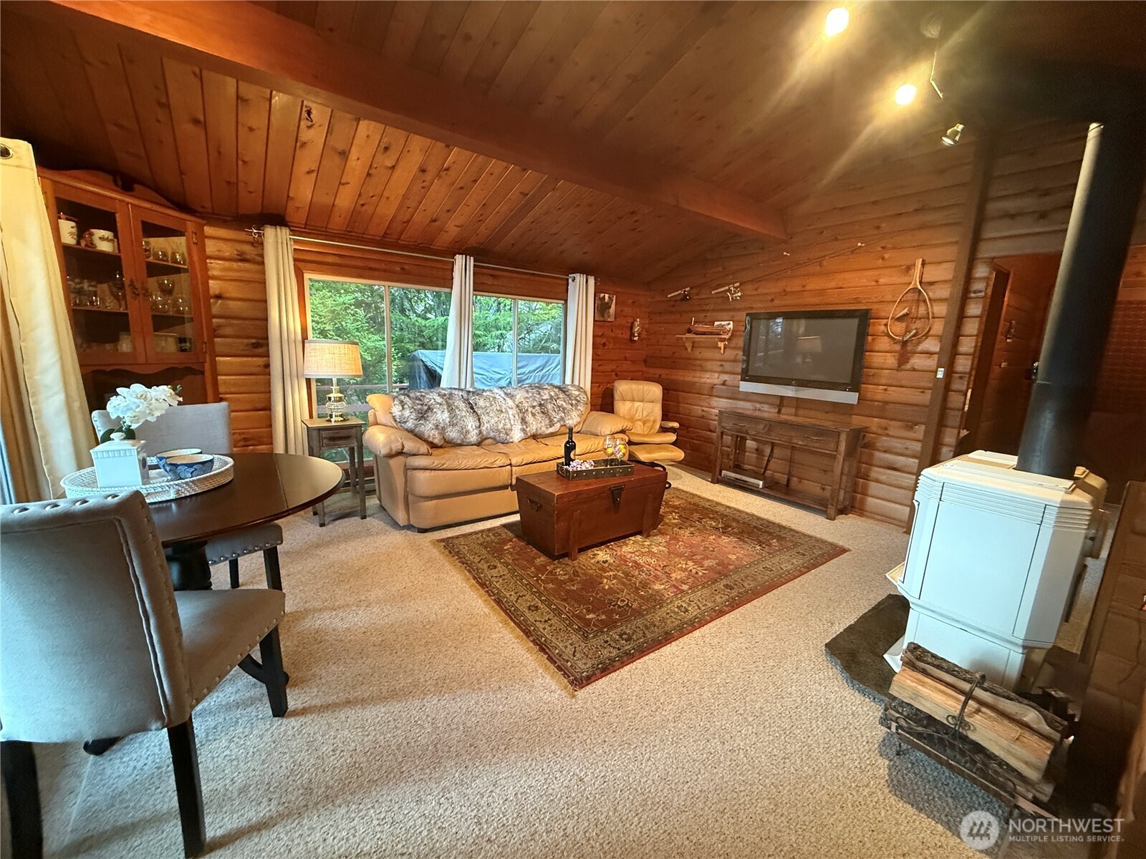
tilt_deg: -9.7
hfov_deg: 102.1
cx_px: 573
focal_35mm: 14
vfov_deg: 85.7
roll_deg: -2.4
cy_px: 430
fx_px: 463
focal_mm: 2.22
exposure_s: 1/60
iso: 640
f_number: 2.2
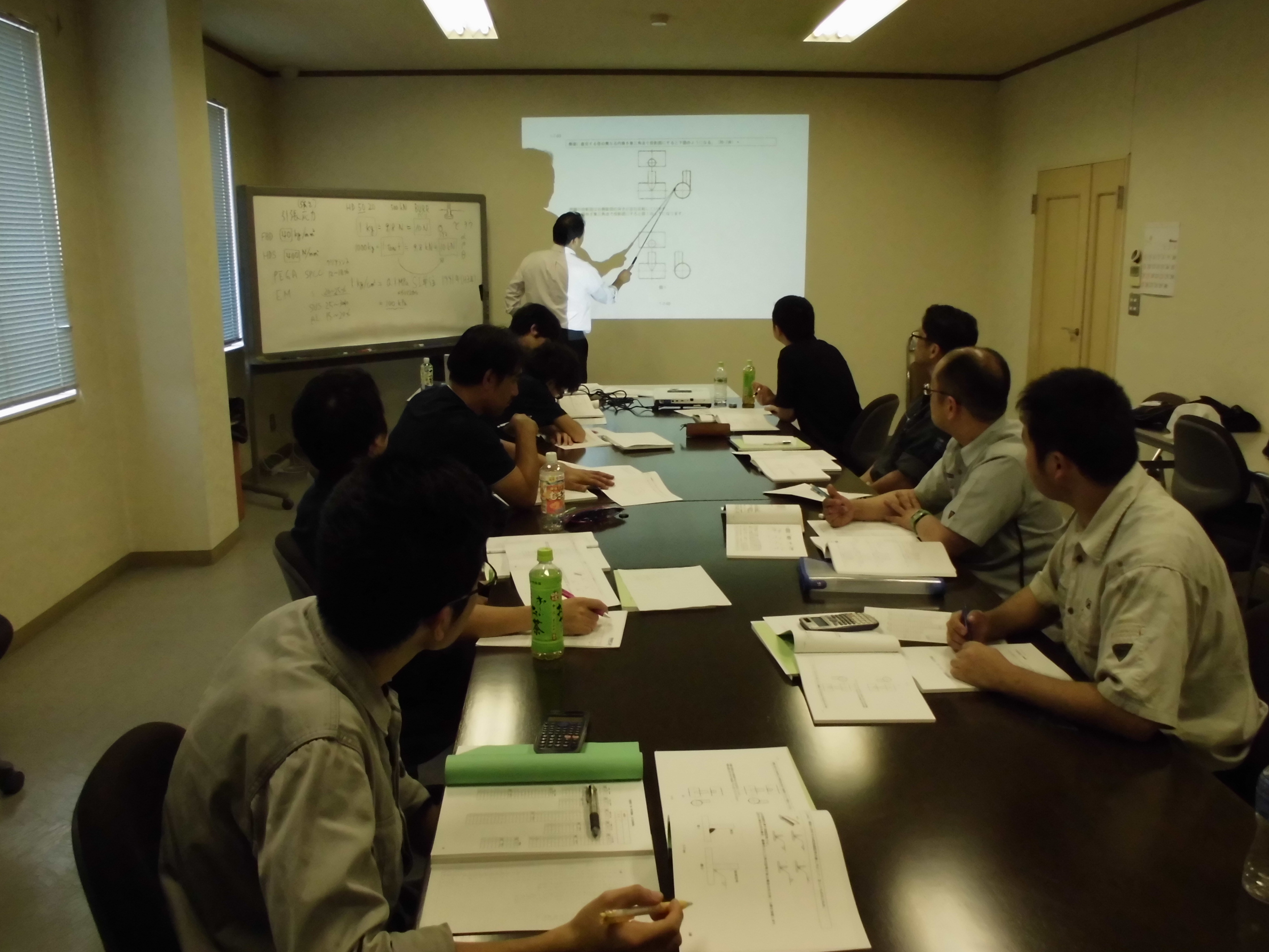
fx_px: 1063
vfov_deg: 48.2
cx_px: 634
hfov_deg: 61.7
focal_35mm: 29
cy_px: 476
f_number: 3.7
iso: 400
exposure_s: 1/60
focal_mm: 5.3
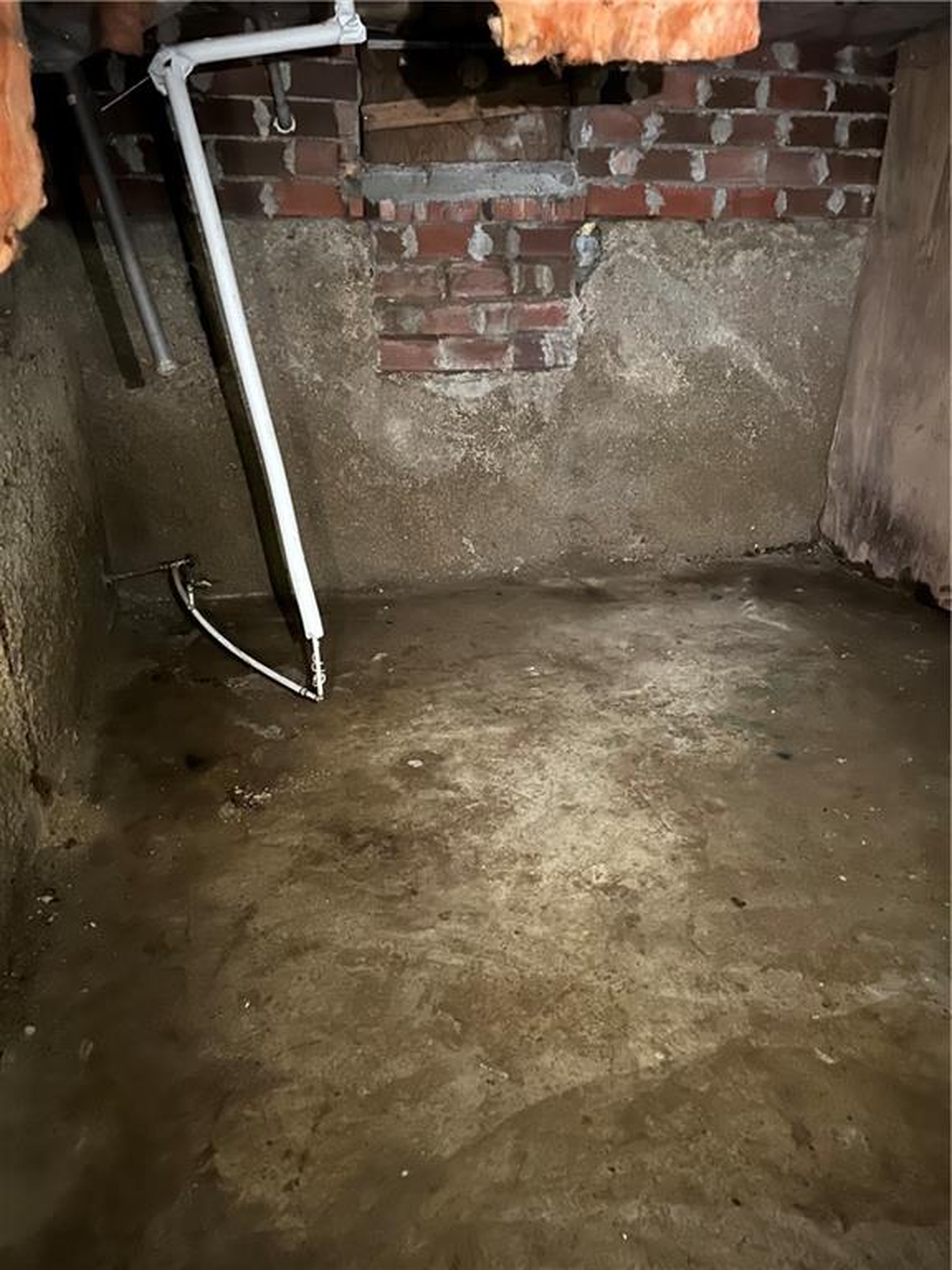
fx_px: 953
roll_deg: -0.6
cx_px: 476
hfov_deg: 53.1
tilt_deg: -22.5
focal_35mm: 26
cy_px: 635
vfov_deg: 67.3
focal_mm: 5.7
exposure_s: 1/9
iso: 2500
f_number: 1.5
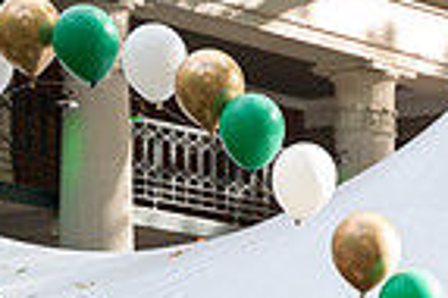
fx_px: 3530
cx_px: 771
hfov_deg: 7.1
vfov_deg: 4.8
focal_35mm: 284
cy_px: 458
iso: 160
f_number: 2.8
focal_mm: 70
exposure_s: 1/500
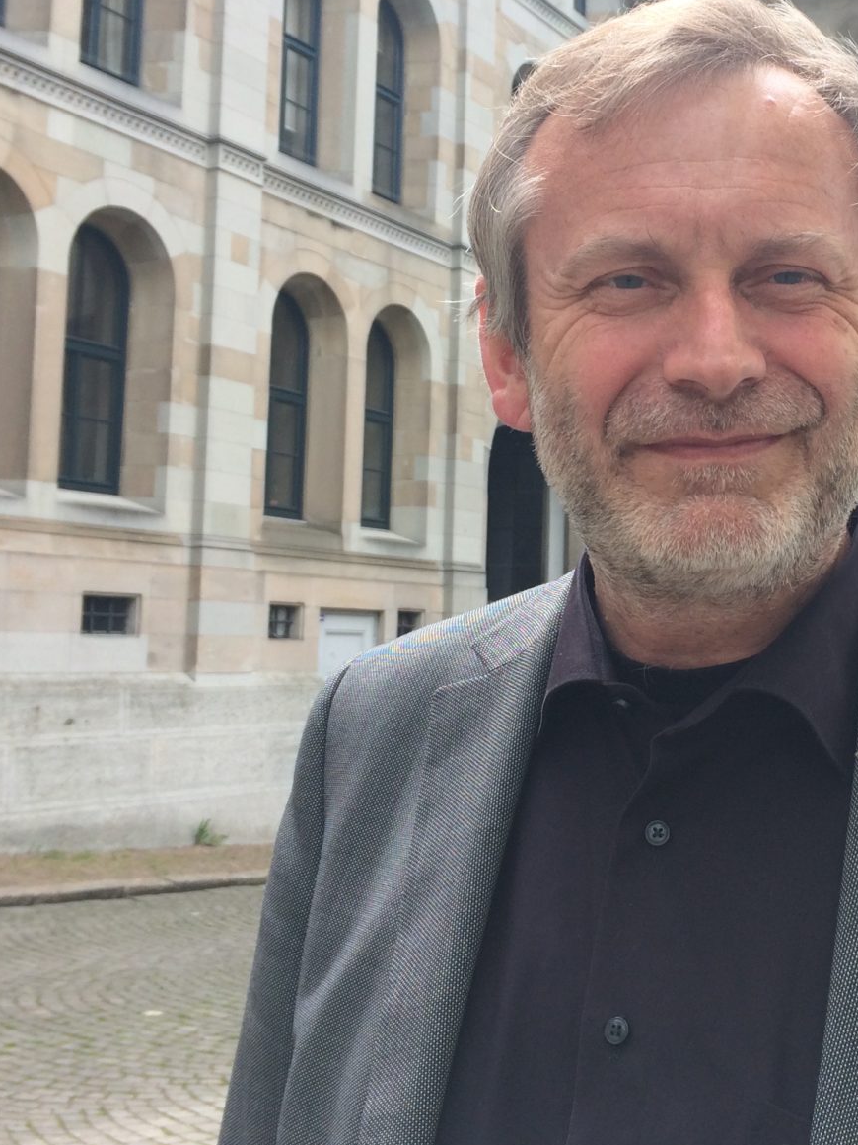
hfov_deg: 29.4
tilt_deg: +5.8
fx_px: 1586
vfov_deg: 39.5
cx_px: 720
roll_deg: -1.0
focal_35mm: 48
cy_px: 481
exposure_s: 1/507
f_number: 2.2
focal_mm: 4.15
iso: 32
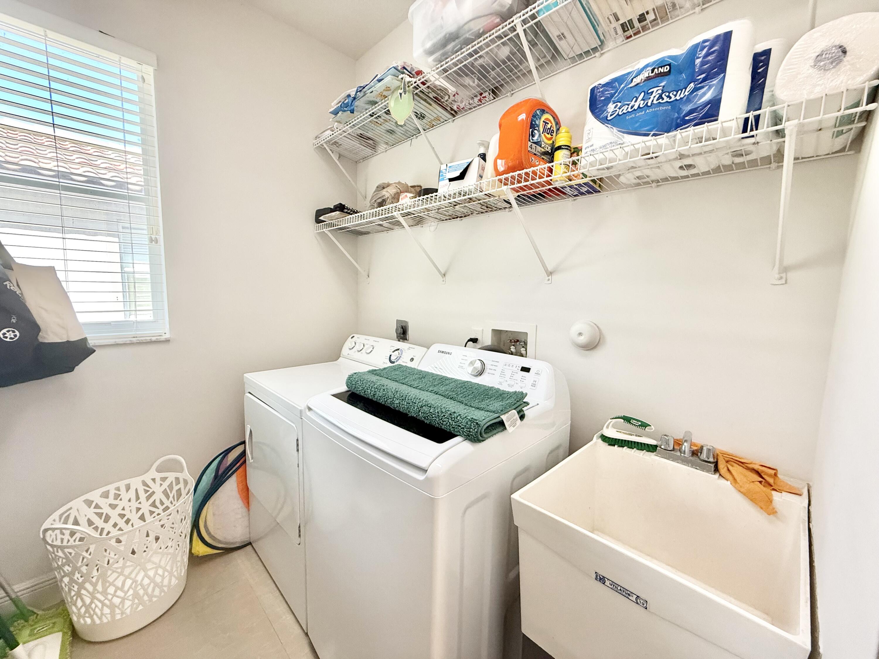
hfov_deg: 102.1
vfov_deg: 85.7
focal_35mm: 14
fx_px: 356
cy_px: 330
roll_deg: -1.1
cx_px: 440
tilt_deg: -6.4
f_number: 2.2
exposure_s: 1/120
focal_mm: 2.22
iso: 250
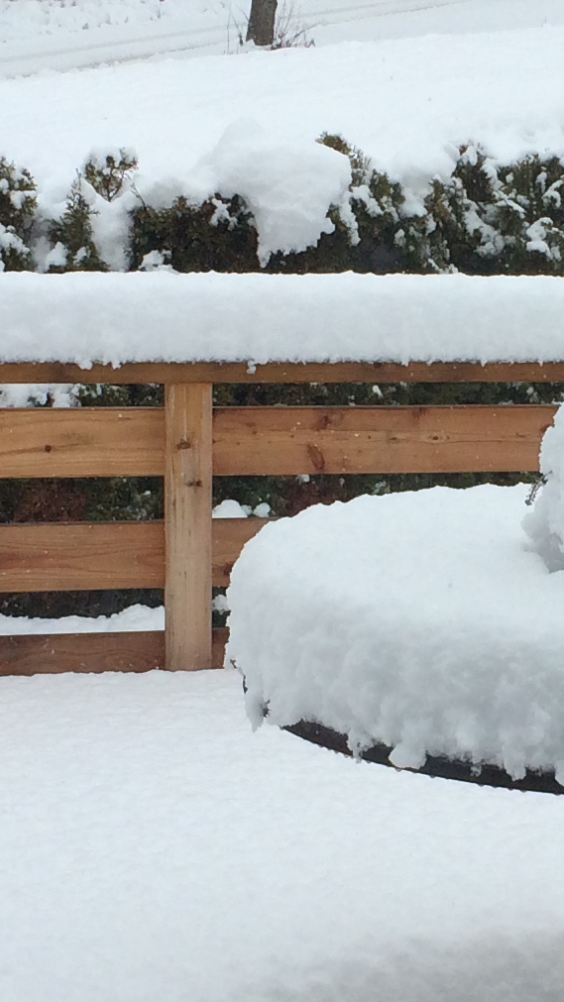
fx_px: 2711
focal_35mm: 102
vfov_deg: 20.9
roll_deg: -1.4
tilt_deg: -12.8
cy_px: 523
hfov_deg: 11.8
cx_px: 565
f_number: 2.2
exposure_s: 1/1414
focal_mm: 4.15
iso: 32
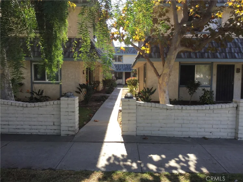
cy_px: 91
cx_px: 122
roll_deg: +0.2
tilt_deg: -4.0
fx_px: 218
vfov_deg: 45.4
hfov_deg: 58.4
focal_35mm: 31
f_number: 2.4
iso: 25
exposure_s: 1/281
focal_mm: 3.3
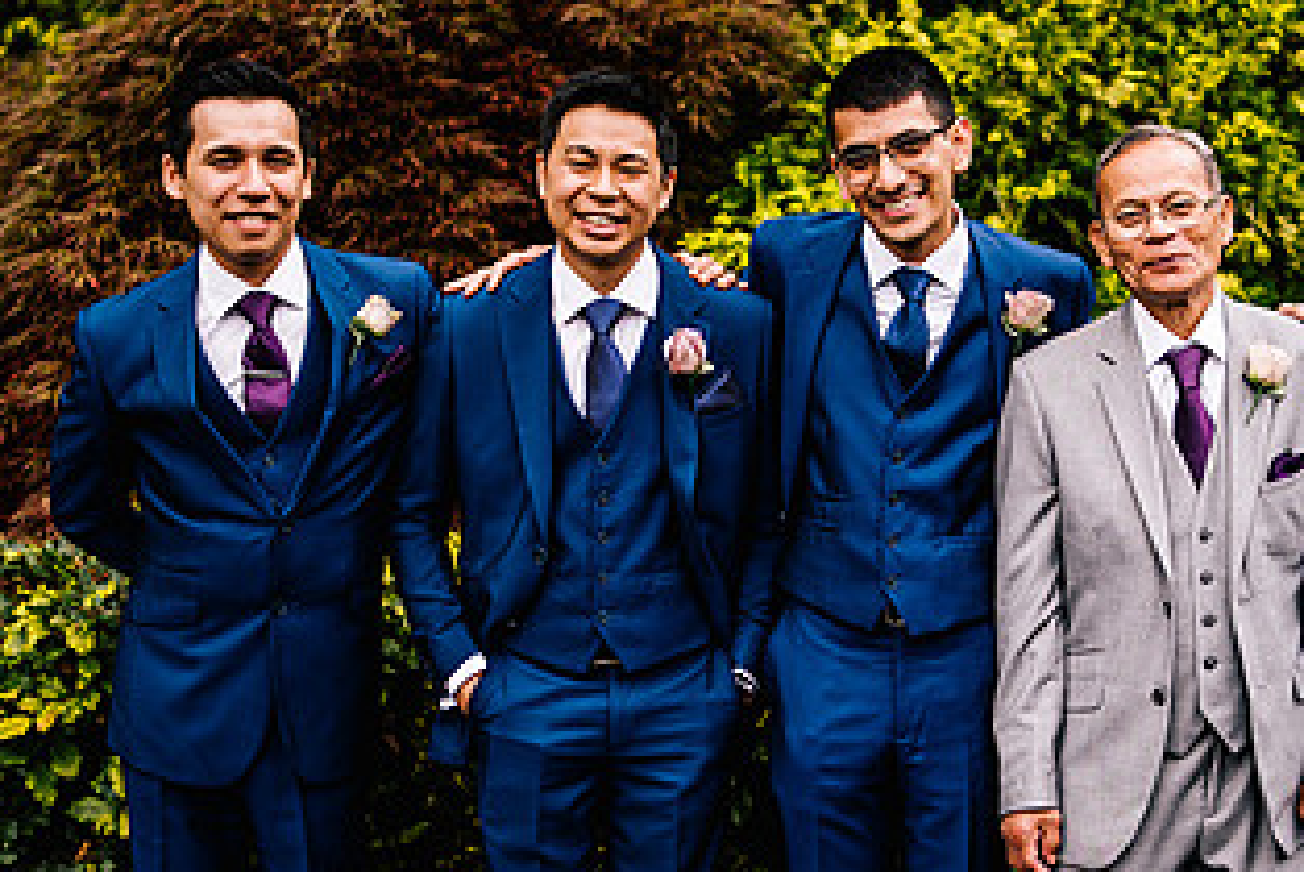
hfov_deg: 30.4
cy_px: 617
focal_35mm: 66
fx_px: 2393
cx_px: 814
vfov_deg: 20.5
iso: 100
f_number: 4
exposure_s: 1/1250
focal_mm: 35
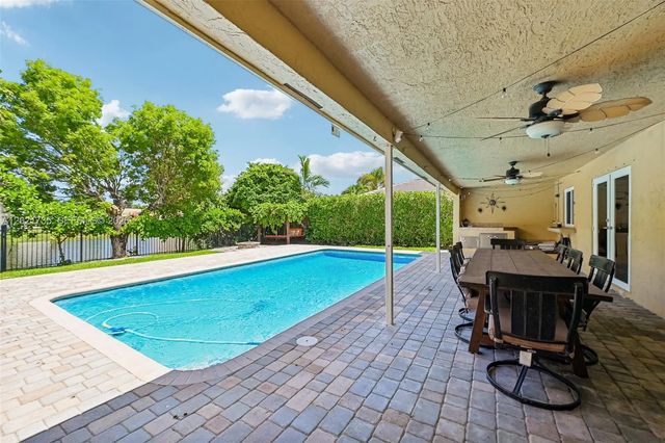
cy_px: 222
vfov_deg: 81.1
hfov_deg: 104.3
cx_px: 332
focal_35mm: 14
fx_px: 258
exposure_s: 1/125
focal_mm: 14
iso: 100
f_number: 7.1
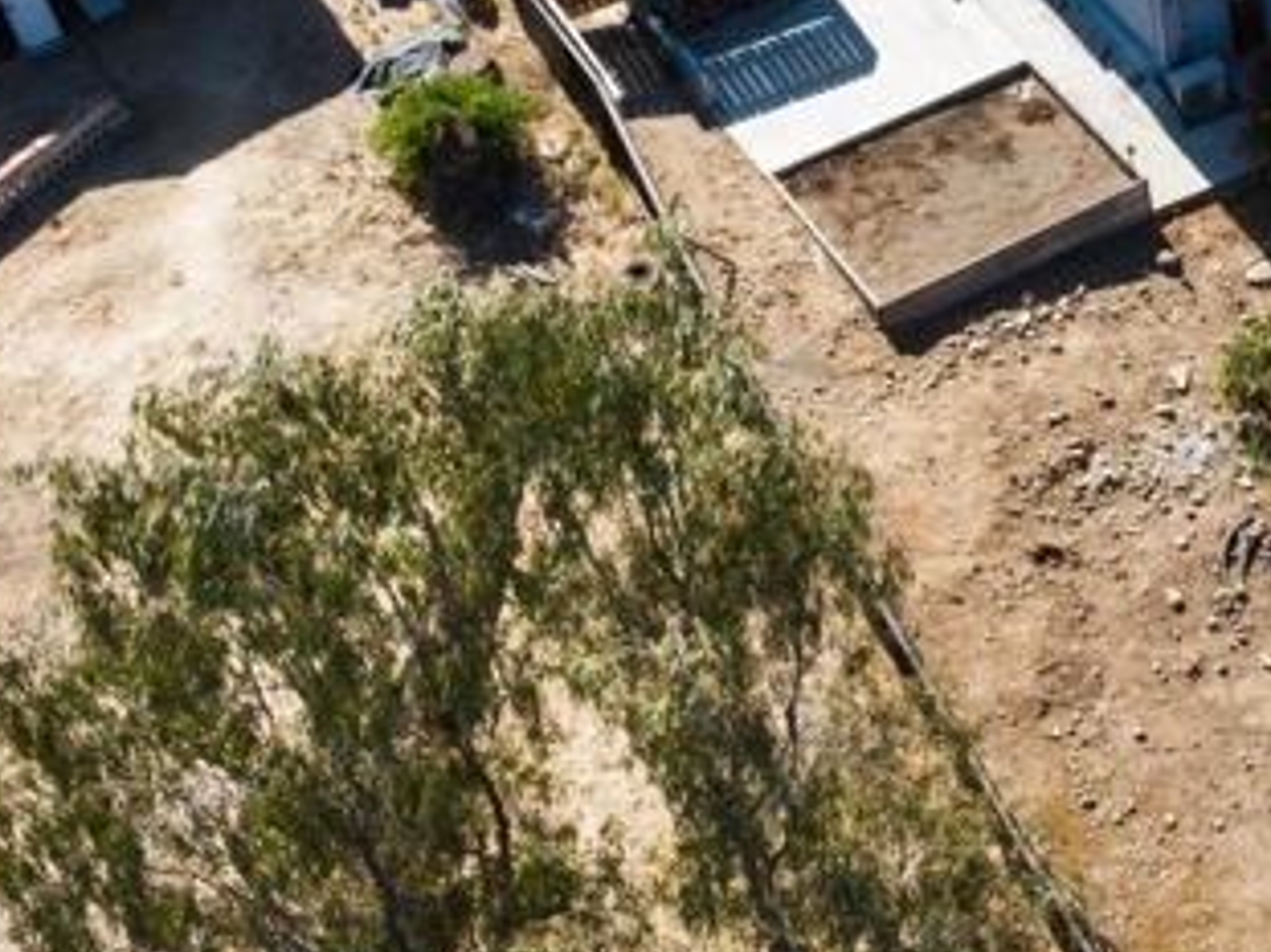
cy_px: 615
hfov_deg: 22.5
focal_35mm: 79
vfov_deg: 18.6
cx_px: 1573
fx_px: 2900
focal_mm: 12.29
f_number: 8
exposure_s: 1/80
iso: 100
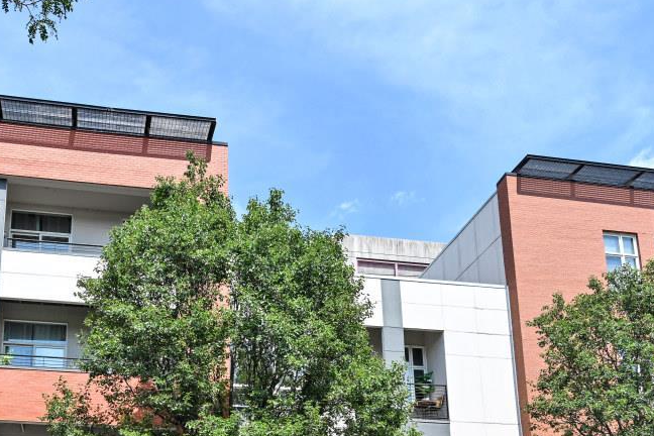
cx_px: 228
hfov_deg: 44.0
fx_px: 799
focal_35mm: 44
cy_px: 460
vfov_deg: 28.2
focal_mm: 19
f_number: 6.3
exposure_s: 1/320
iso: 100
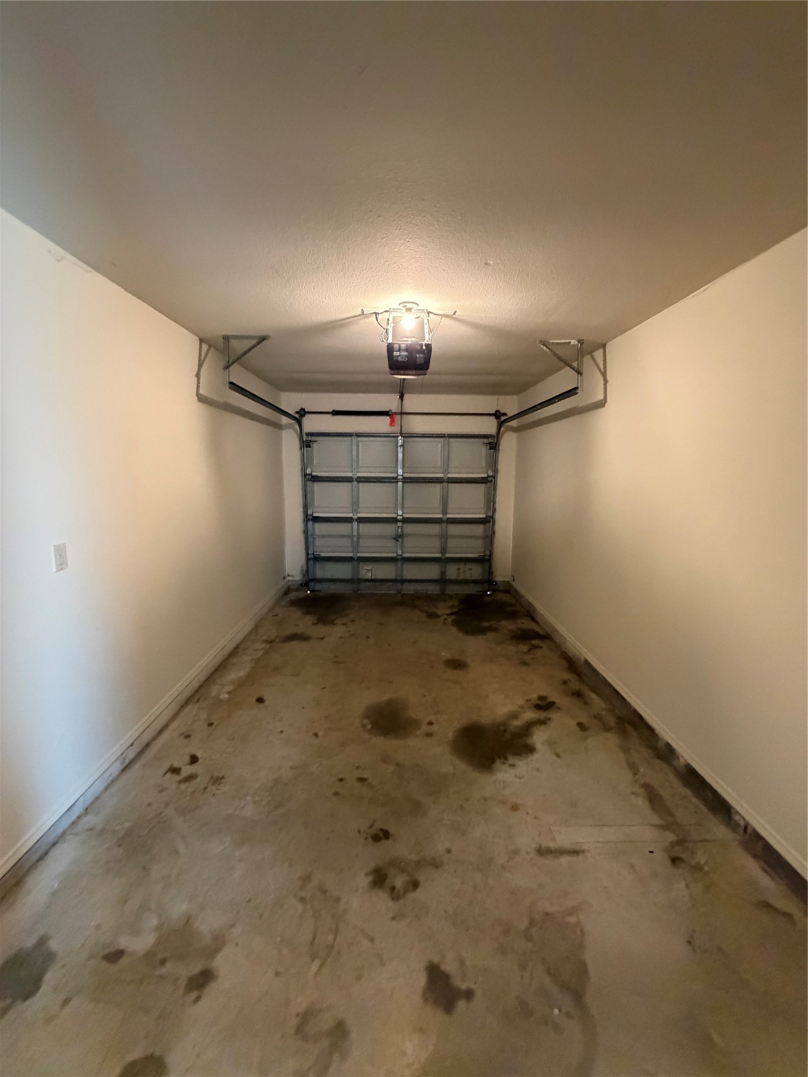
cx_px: 404
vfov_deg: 102.1
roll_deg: -1.0
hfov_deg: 85.7
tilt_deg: -8.7
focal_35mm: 14
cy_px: 538
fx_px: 436
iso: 1000
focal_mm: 2.22
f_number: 2.2
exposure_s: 1/60
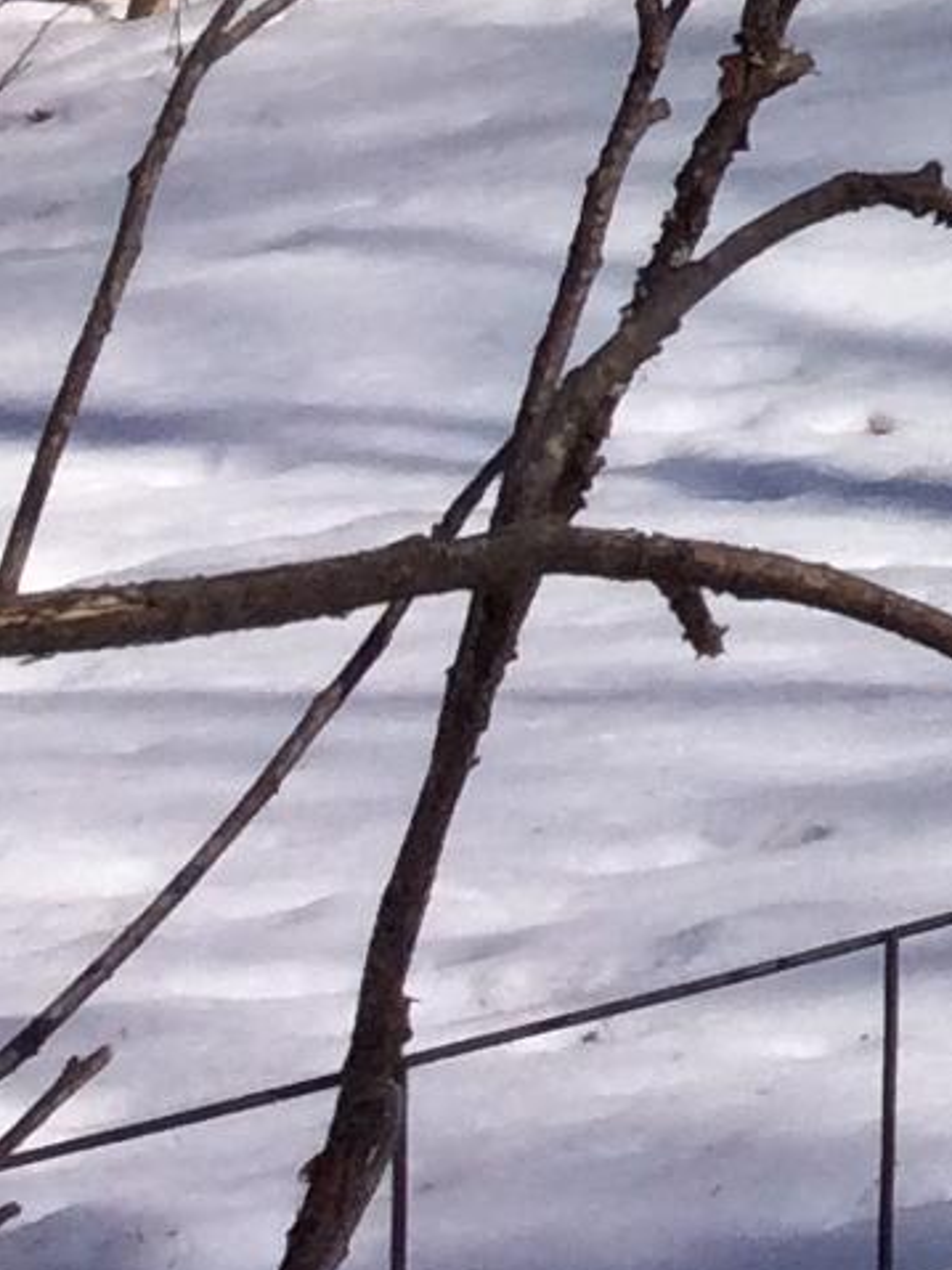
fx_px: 6347
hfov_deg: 7.4
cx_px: 3007
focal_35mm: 173
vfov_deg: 10.7
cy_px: -984
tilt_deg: +5.7
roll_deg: +4.8
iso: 32
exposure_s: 1/2488
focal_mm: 3.3
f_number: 2.4
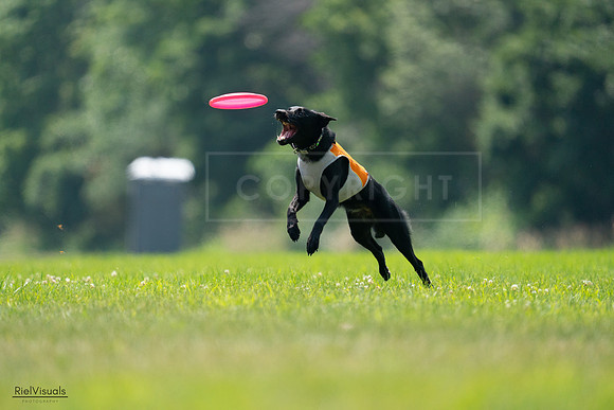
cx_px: 307
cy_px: 205
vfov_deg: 2.3
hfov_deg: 3.4
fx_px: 10235
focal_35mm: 600
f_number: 6.3
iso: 2000
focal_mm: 600
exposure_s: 1/4000
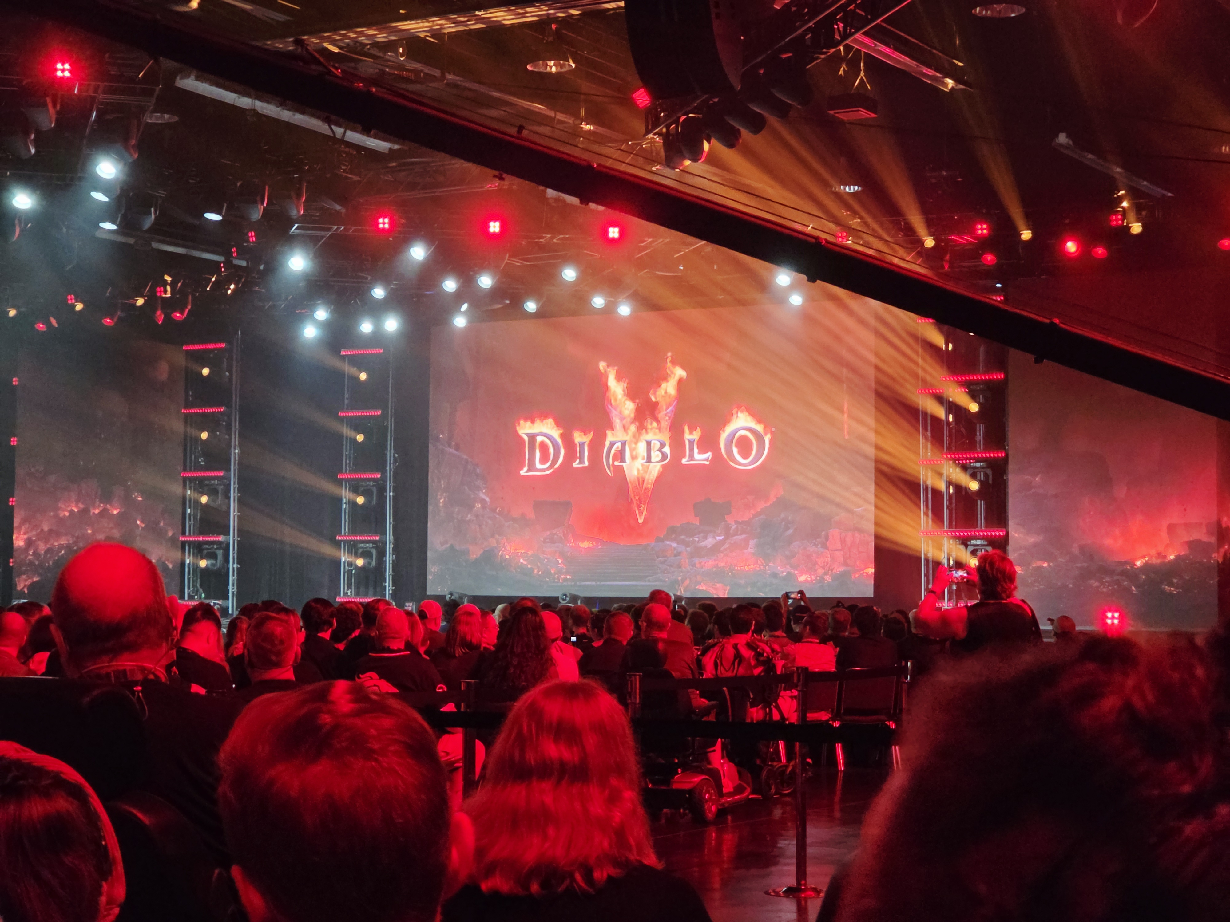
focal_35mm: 69
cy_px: 461
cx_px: 615
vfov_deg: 21.3
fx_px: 2452
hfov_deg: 28.2
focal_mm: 7
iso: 640
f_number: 2.4
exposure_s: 1/33.3
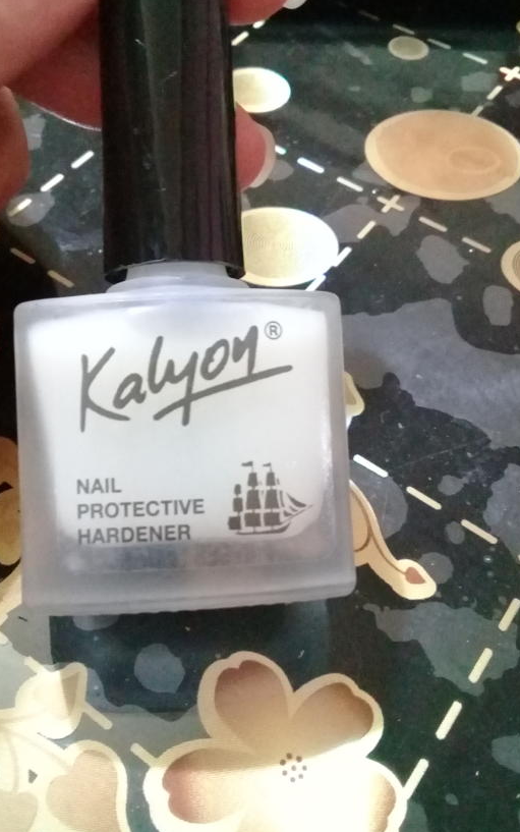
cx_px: 216
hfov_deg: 34.4
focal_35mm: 37
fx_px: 839
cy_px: 392
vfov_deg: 52.7
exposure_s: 1/17
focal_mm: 3.3
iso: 1250
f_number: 2.2
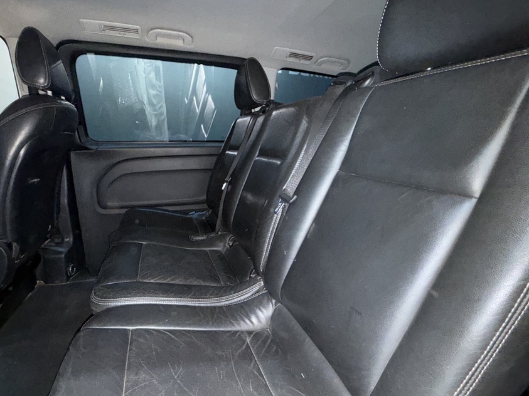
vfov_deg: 74.6
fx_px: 260
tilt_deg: -15.4
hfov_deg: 90.5
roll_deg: -2.4
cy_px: 214
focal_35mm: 17
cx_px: 227
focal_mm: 2.22
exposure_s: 1/33
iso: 500
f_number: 2.2
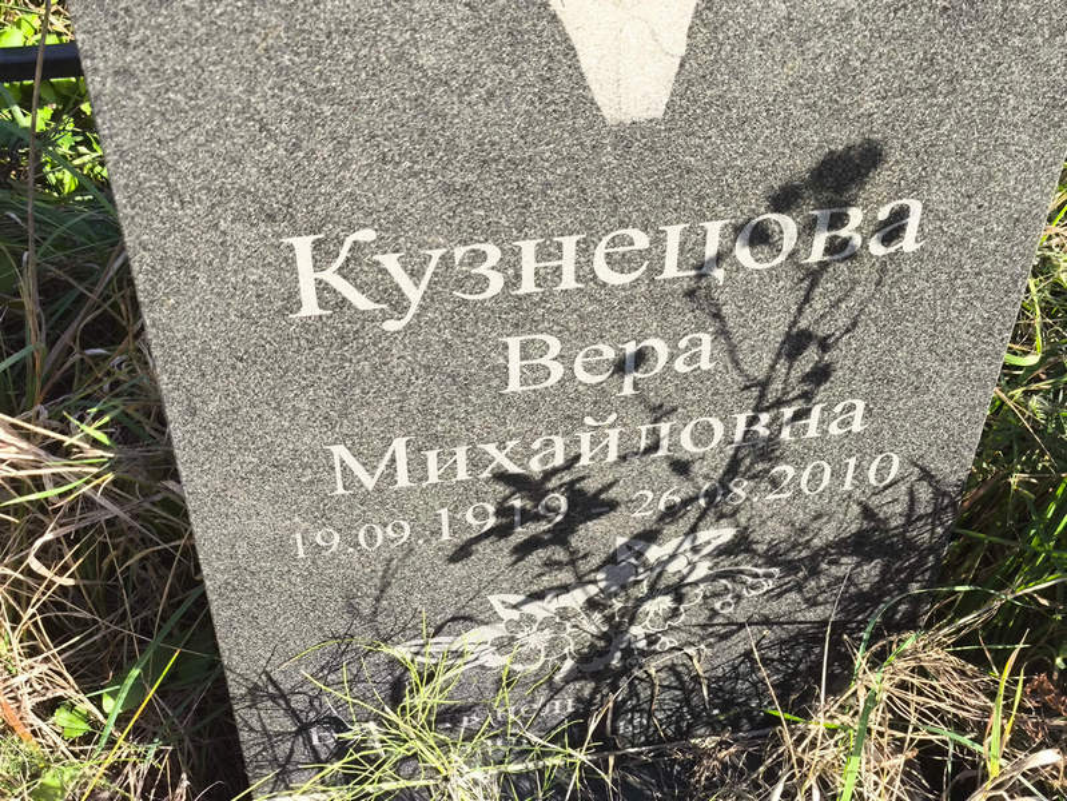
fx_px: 1542
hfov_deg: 38.2
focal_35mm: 50
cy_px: 400
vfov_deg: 29.1
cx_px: 534
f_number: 1.7
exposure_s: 1/253
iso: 50
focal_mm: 4.71
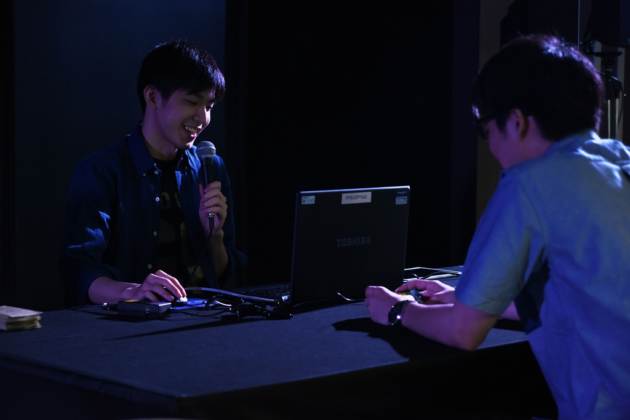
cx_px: 315
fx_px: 1488
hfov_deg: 23.9
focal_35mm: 85
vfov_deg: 16.1
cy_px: 210
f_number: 5
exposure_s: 1/80
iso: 1600
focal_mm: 85
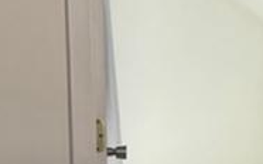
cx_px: 551
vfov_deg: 6.6
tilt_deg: -7.3
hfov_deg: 9.8
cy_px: 236
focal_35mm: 197
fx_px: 1411
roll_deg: -1.5
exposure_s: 1/121
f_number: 1.78
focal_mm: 6.76
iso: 160
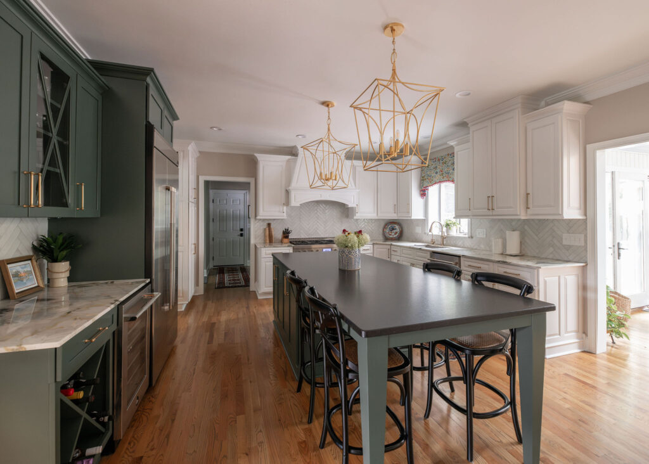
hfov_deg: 95.9
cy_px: 216
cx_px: 335
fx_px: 293
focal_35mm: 16
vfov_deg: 76.7
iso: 2500
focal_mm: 14
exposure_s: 1/20
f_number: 5.6
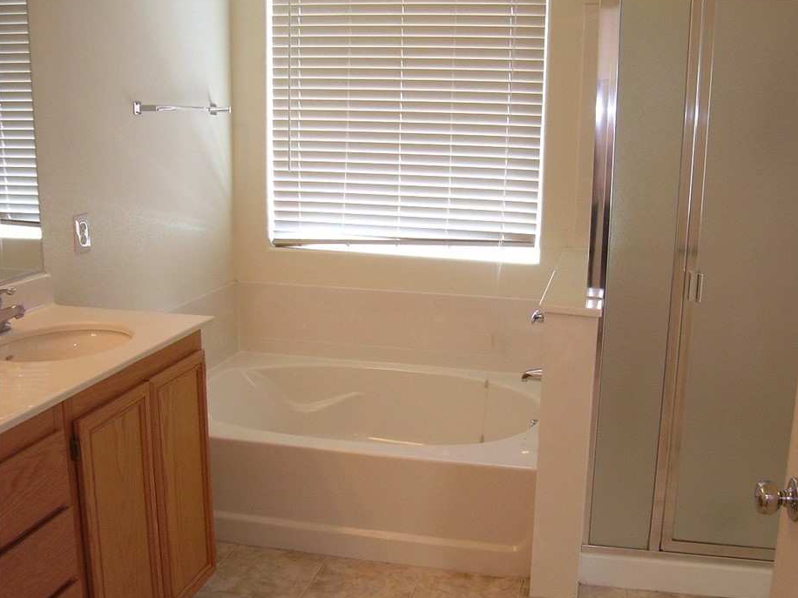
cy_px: 308
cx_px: 443
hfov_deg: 48.9
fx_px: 876
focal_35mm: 38
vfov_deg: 37.7
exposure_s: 1/60
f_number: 2.7
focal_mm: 5.6
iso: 125
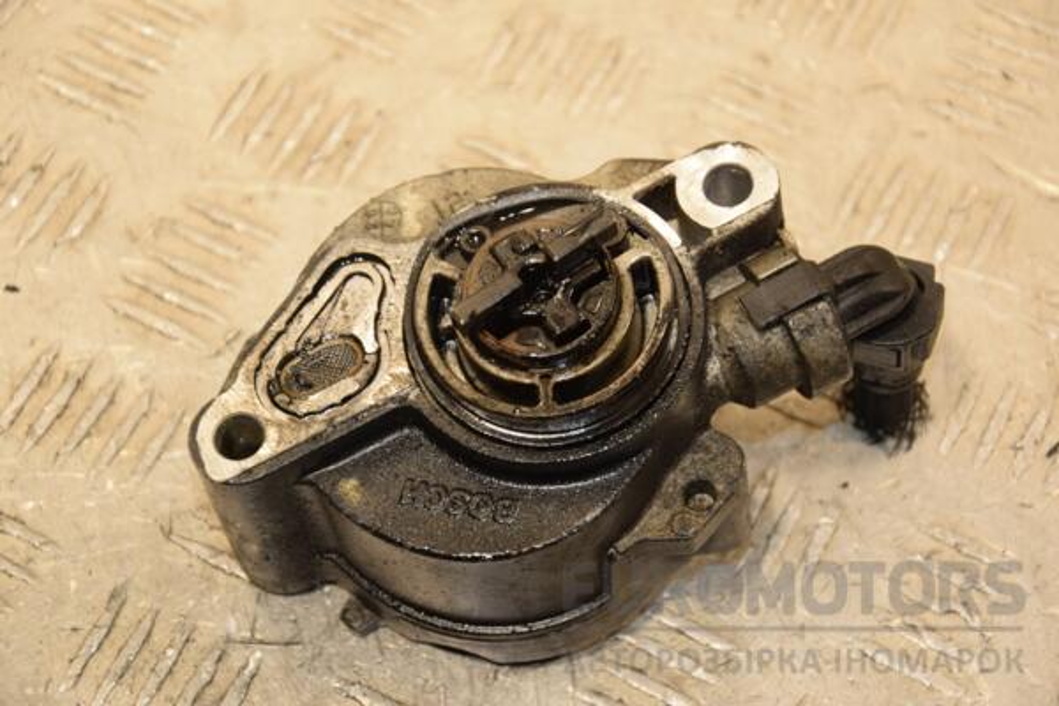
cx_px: 530
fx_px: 3089
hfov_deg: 19.5
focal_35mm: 105
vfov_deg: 13.0
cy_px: 353
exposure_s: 1/125
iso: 800
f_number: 5.3
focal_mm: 70
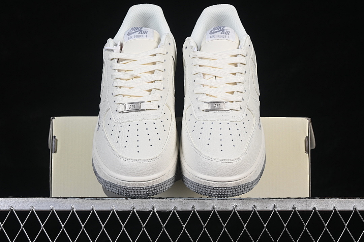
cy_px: 121
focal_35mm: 75
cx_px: 182
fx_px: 758
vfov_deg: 18.2
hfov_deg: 27.0
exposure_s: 1/80
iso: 160
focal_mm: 50
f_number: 8
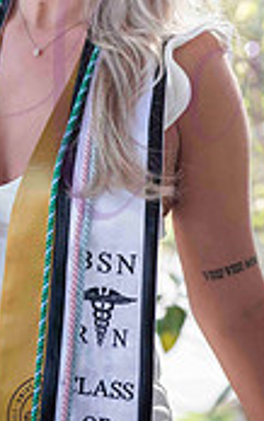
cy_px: -56
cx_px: 5
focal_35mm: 276
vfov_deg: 7.5
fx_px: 3172
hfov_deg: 4.8
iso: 500
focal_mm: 105
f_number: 6.3
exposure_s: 1/320
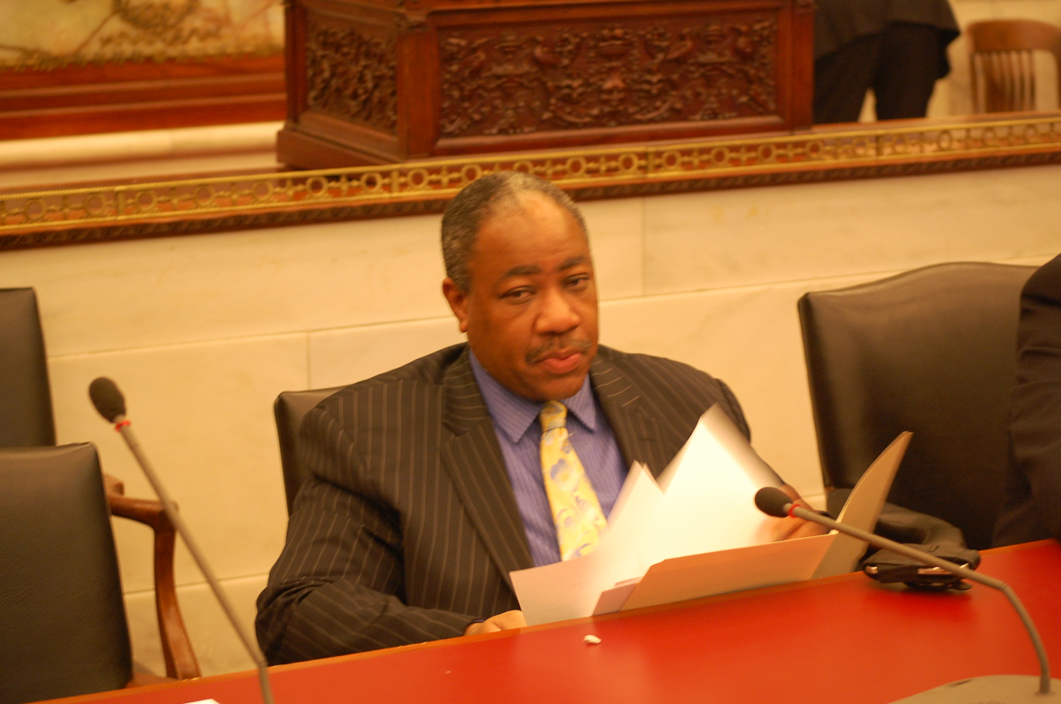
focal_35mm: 82
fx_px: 2427
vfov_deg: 16.5
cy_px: 352
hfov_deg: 24.7
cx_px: 530
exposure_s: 1/10
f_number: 4
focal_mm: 55
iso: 800
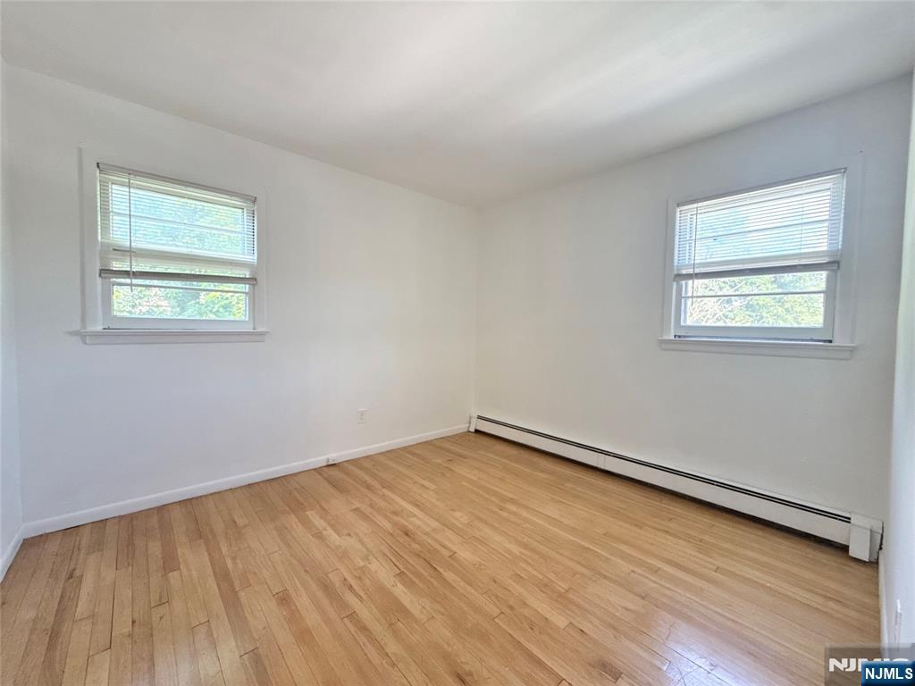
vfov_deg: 85.7
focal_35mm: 14
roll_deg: -0.7
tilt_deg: -2.1
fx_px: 370
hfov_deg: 102.1
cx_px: 458
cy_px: 343
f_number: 2.2
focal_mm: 2.22
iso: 320
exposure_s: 1/89
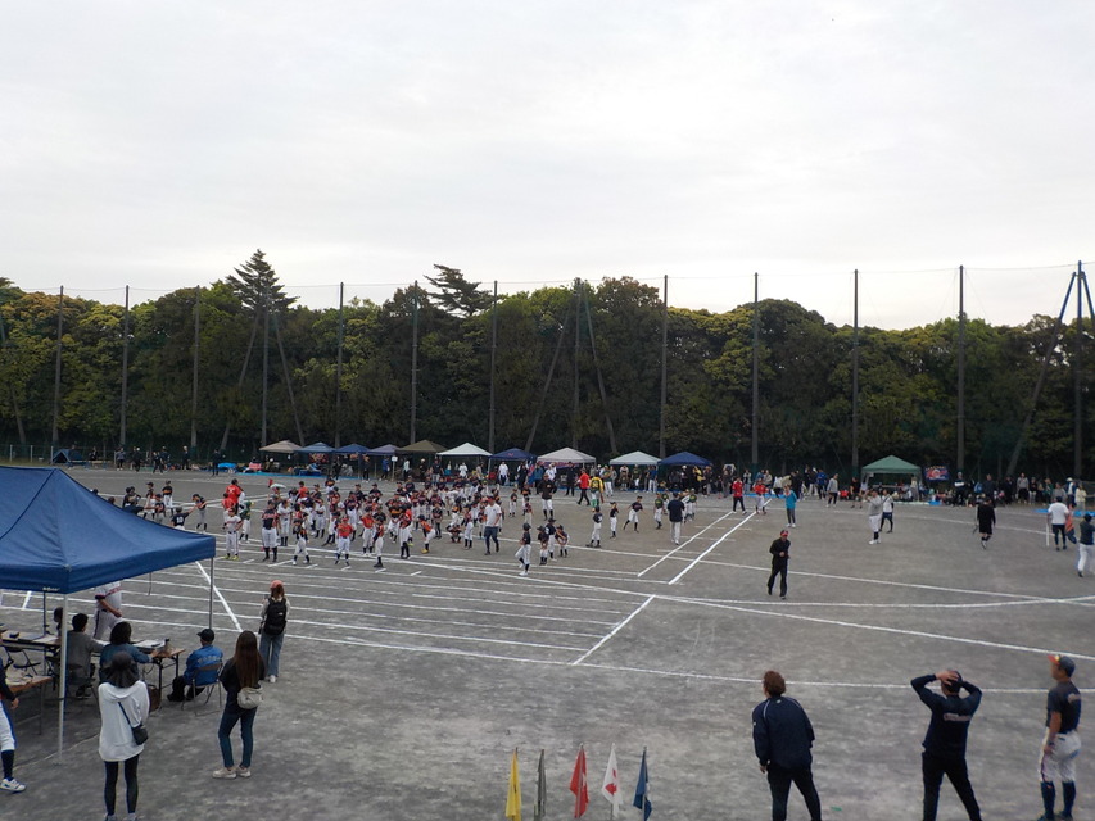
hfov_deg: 60.0
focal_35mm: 30
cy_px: 410
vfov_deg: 46.8
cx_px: 548
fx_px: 949
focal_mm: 4.1
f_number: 3.3
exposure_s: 1/800
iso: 125
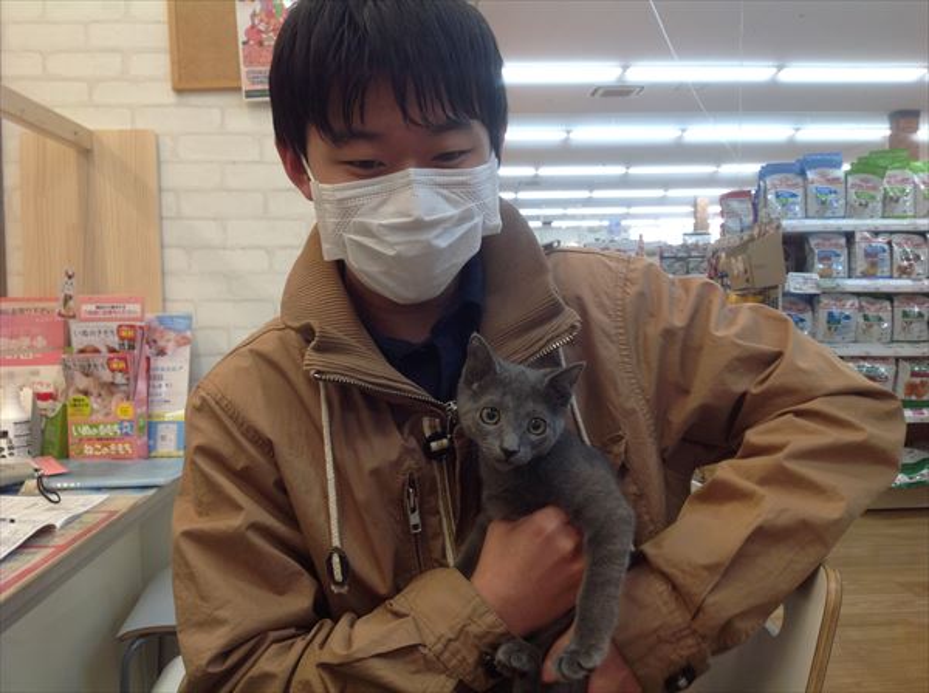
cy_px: 346
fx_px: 938
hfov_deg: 52.7
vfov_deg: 40.6
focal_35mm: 35
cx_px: 464
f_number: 2.4
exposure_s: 1/40
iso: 50
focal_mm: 4.28
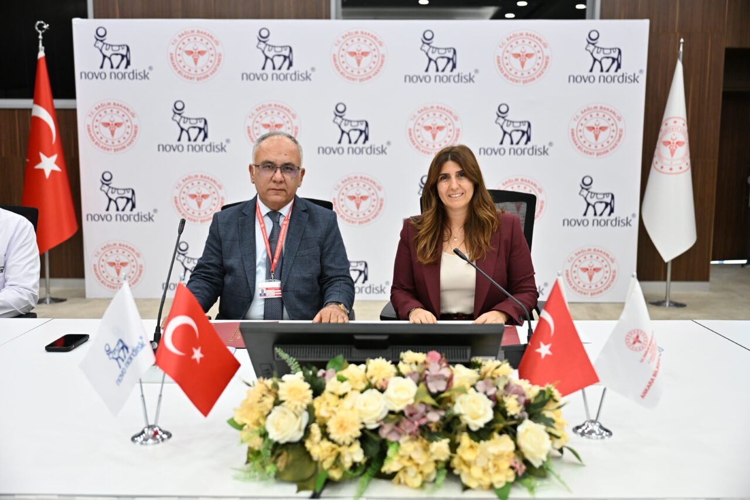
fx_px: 708
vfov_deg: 38.9
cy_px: 250
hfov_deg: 55.8
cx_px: 375
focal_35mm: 34
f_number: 2.8
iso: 1250
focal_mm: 34
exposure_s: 1/200
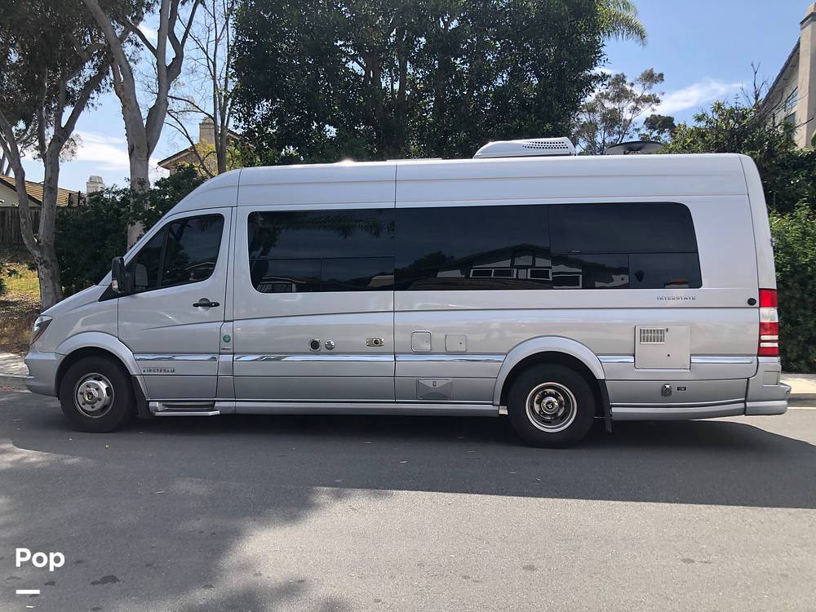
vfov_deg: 49.7
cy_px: 306
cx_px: 408
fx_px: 660
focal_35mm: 28
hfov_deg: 63.4
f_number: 1.8
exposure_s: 1/1297
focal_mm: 3.99
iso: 20
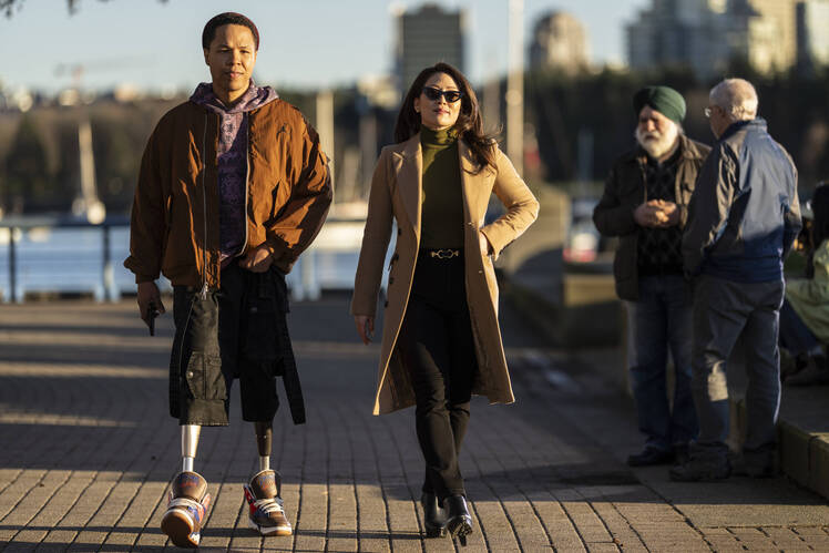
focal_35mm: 135
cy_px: 276
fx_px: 3109
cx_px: 414
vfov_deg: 10.2
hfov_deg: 15.2
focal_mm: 135
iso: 100
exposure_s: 1/1250
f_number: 2
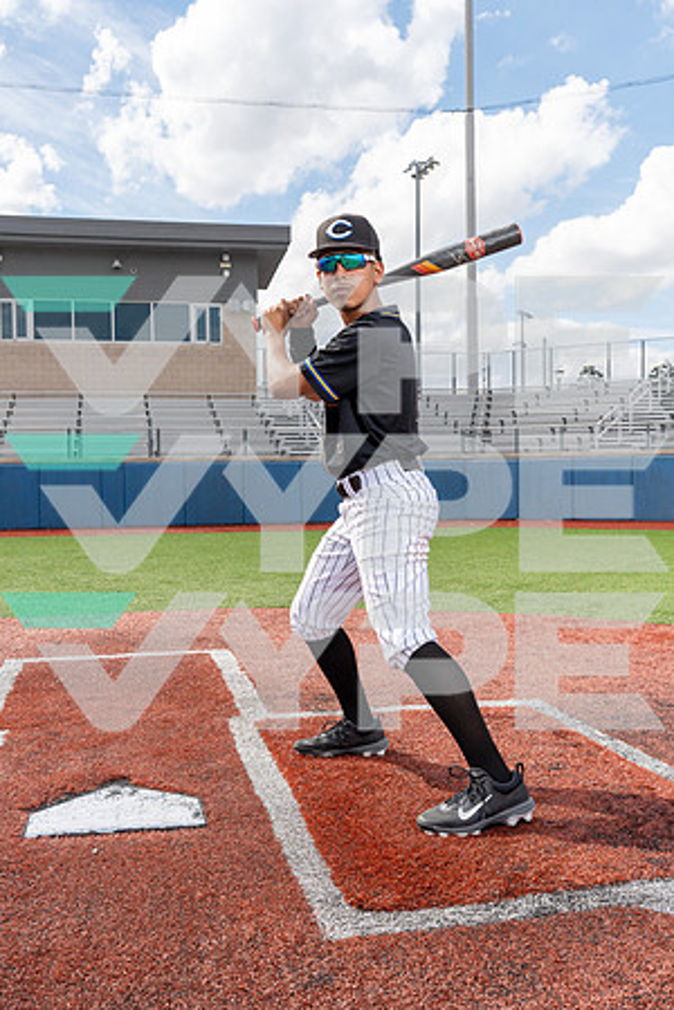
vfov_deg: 54.4
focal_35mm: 35
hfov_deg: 37.9
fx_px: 983
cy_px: 505
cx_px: 337
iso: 100
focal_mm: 35
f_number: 8
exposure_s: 1/250
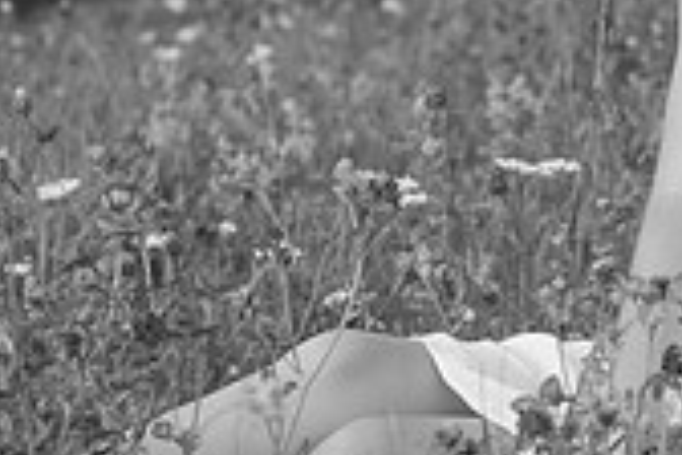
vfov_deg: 4.0
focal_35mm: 346
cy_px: -26
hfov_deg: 5.9
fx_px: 6554
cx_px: 848
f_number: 7.1
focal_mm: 100
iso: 400
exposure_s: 1/320
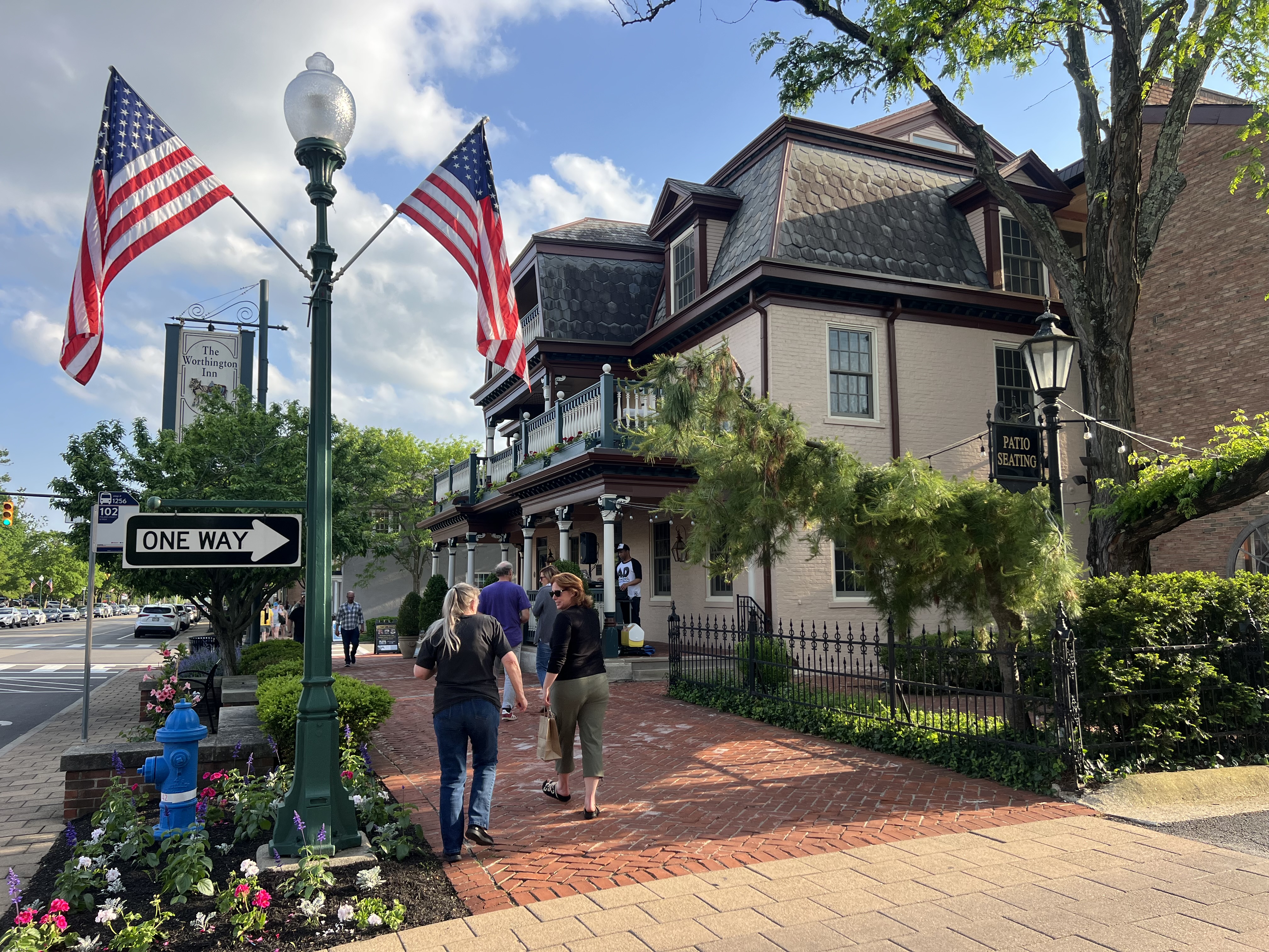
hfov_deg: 67.3
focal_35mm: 26
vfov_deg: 53.1
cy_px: 476
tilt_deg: +6.8
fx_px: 953
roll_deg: +0.1
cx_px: 634
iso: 50
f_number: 1.5
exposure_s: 1/1377
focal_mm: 5.7
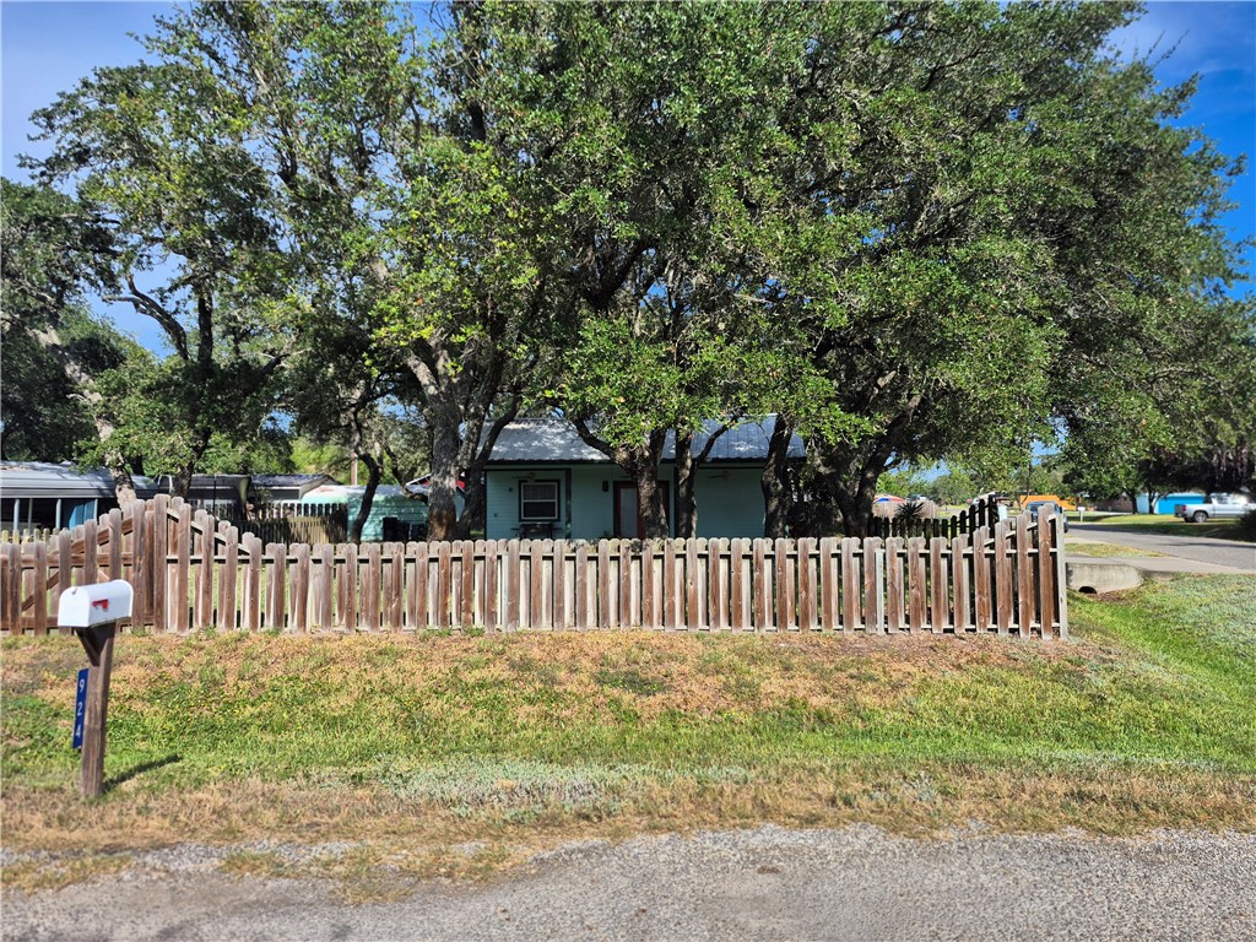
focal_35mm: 23
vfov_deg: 58.9
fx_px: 835
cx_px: 628
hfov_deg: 73.9
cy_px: 471
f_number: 1.8
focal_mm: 5.4
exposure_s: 1/1720
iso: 25
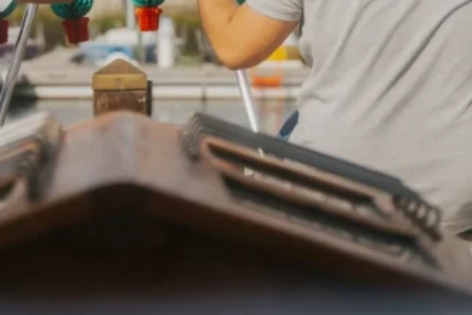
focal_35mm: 128
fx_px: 1678
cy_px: -14
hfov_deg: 16.0
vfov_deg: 10.6
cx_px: 186
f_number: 2.8
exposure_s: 1/2500
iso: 100
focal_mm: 55
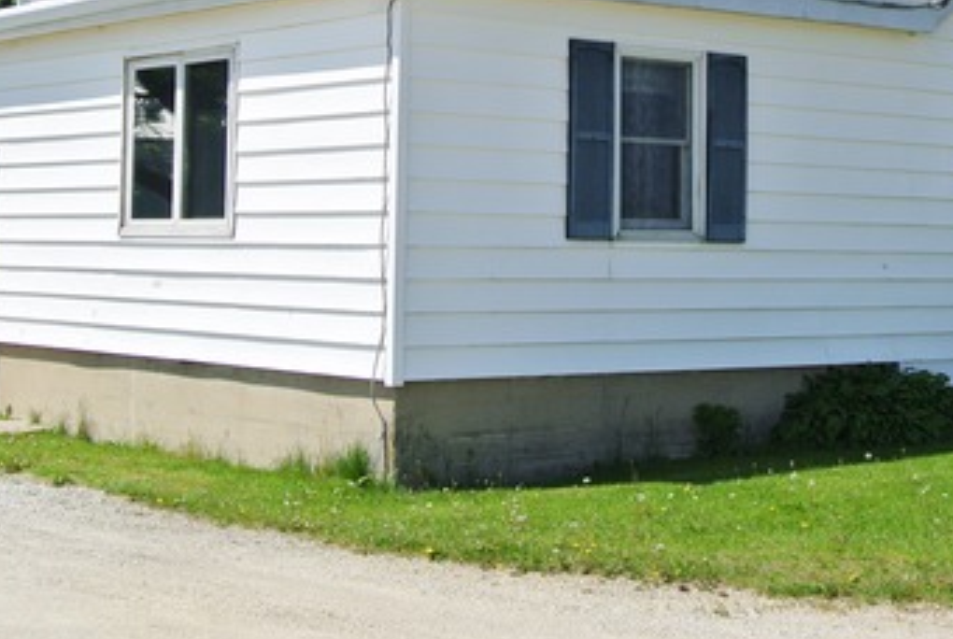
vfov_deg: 17.1
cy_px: 73
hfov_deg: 25.6
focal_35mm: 79
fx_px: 2095
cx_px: 547
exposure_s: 1/1000
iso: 100
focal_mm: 15.7
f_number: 5
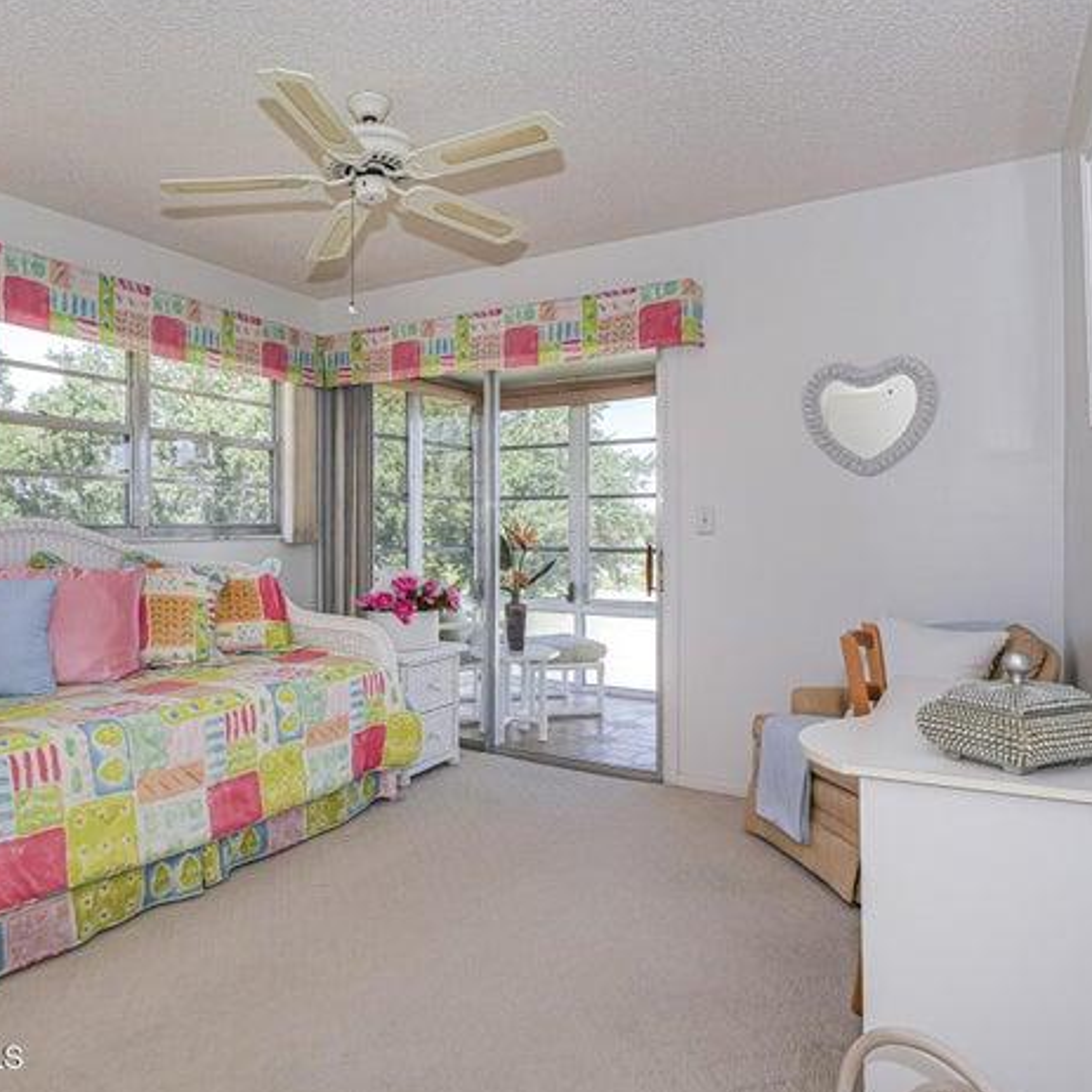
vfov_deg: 69.6
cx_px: 425
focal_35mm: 22
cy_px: 542
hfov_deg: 68.8
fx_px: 785
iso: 250
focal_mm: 9
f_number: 3.1
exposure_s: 1/200
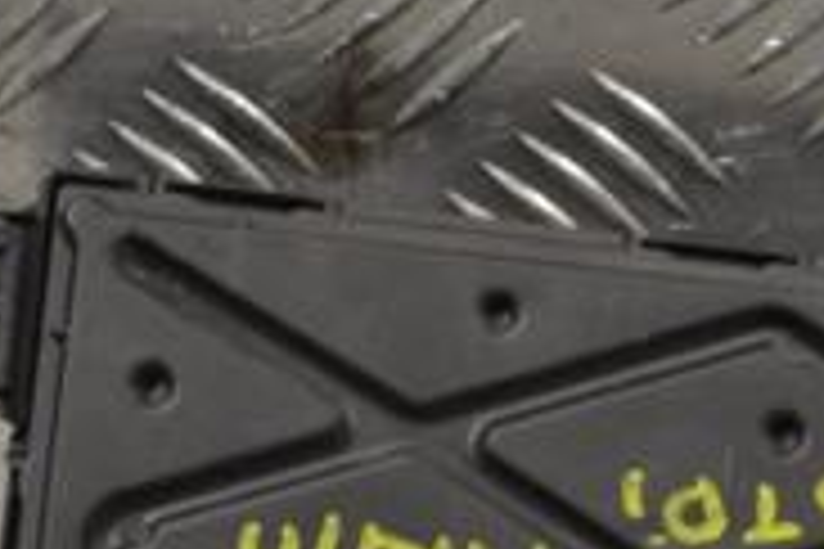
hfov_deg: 7.6
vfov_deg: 5.1
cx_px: 630
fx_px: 6194
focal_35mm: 271
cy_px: 590
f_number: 5.6
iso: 400
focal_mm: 55
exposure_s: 1/80
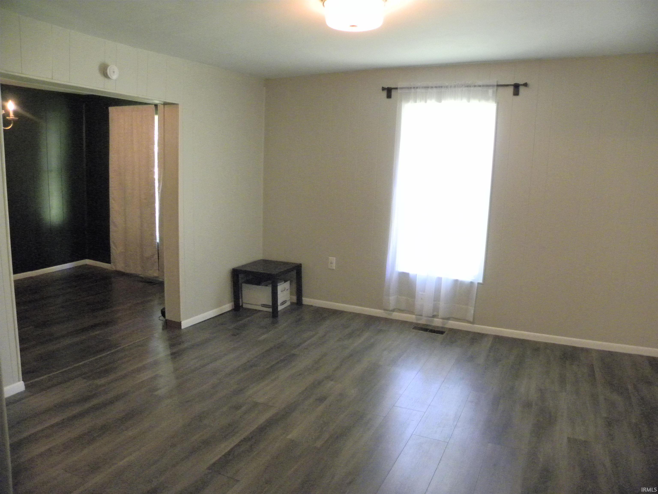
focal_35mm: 26
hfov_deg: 67.3
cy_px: 247
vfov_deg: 53.1
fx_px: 494
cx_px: 329
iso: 400
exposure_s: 1/51.8
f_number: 2.8
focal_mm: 4.6
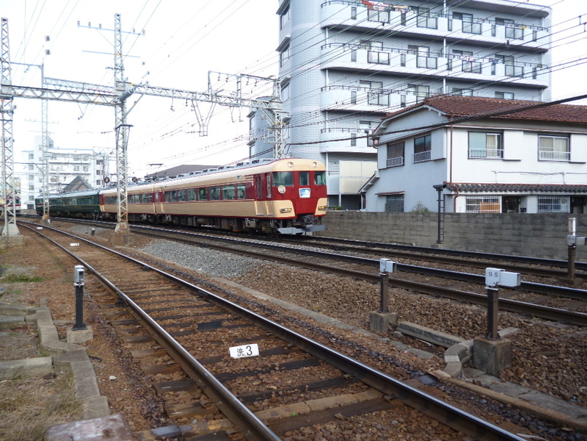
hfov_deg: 63.4
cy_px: 220
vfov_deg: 49.7
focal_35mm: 28
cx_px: 294
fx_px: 475
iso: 100
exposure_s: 1/320
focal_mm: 5
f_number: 3.1
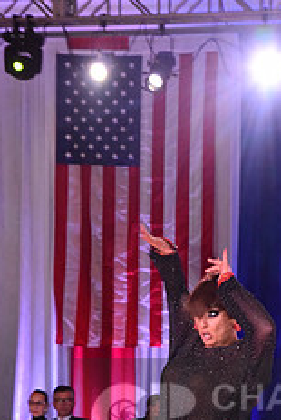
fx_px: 2046
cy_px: 420
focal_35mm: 175
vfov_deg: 11.6
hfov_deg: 7.8
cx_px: 324
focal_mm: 70
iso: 2500
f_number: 6.3
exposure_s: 1/320
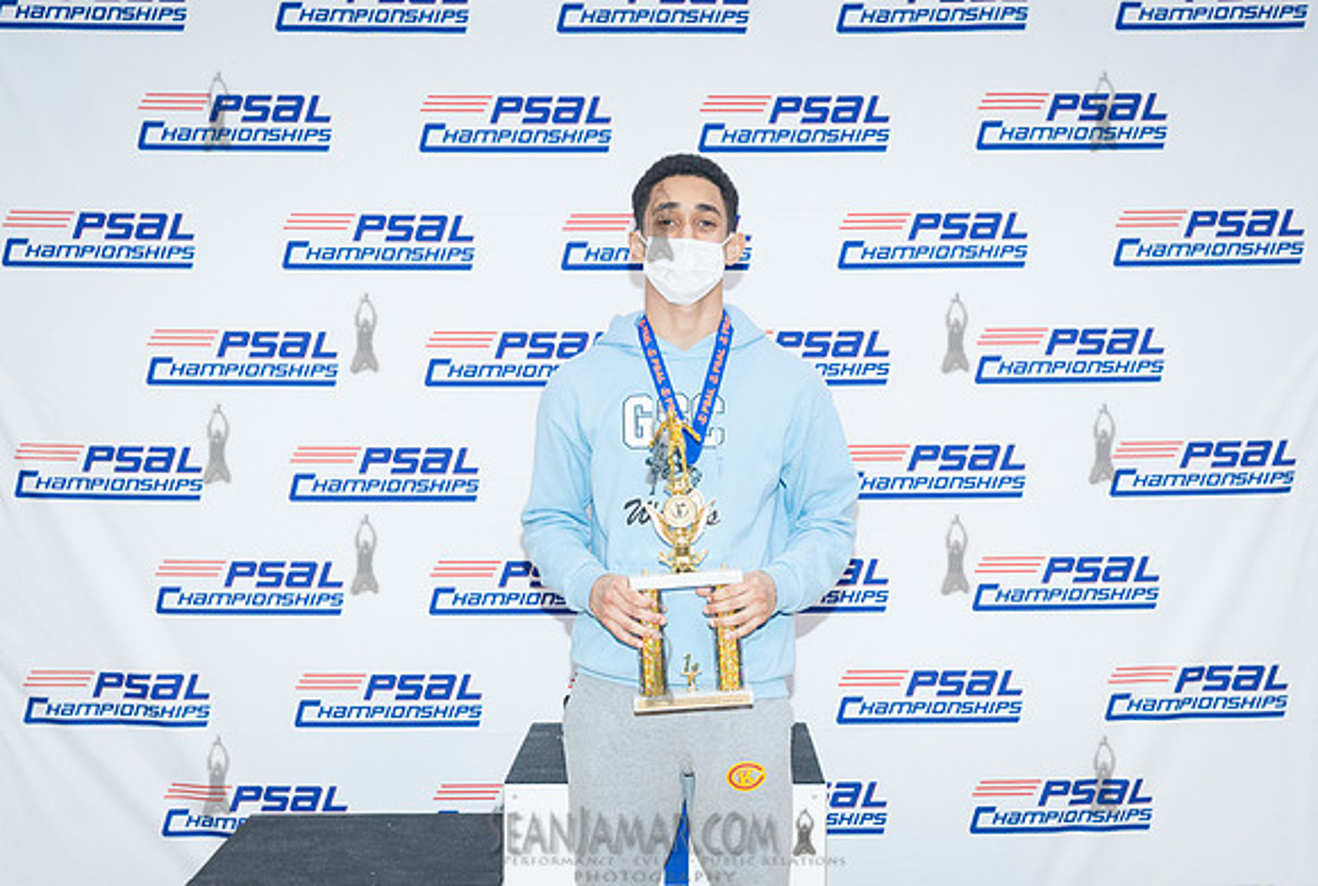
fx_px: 1832
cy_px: 578
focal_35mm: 50
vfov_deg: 27.1
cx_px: 698
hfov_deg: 39.6
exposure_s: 1/250
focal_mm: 35
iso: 4000
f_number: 5
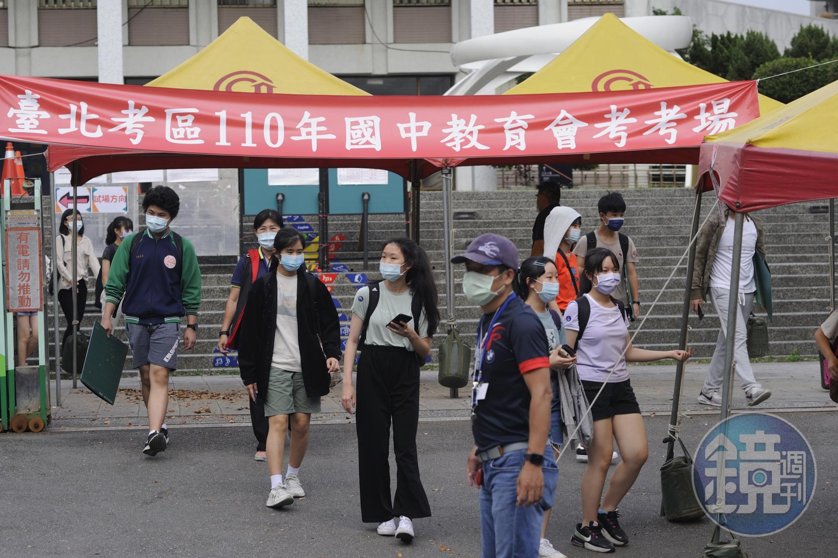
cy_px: 279
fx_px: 2443
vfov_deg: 13.0
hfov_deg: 19.5
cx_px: 419
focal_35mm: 105
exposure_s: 1/250
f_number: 5.6
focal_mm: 105
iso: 200
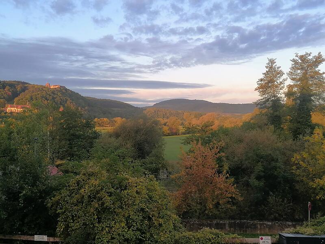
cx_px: 162
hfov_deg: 42.9
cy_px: 122
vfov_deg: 32.9
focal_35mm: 44
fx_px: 413
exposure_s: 1/125
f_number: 1.8
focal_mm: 4.75
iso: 50
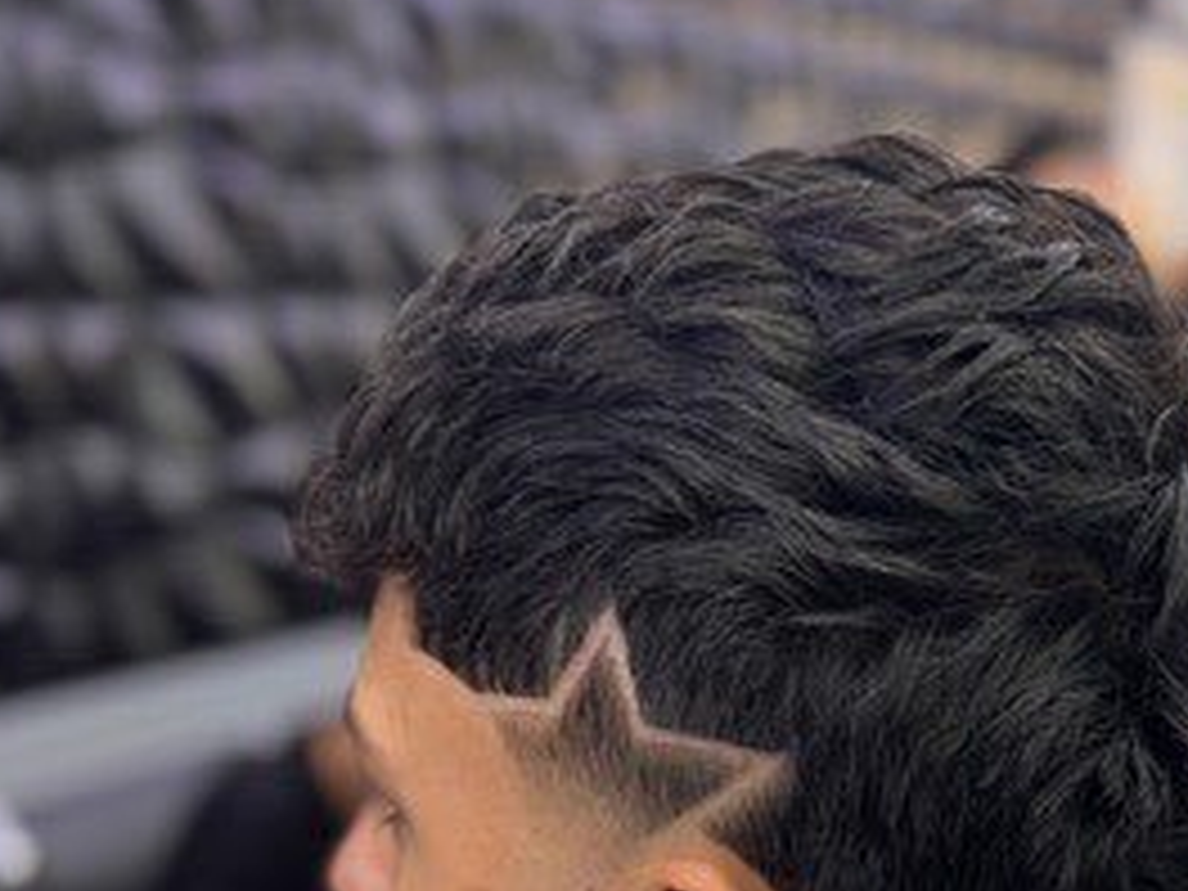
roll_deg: +0.0
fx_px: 1682
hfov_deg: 38.1
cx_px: 862
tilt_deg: -21.6
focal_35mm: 49
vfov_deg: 27.6
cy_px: 927
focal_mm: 6.76
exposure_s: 1/60
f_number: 1.78
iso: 160
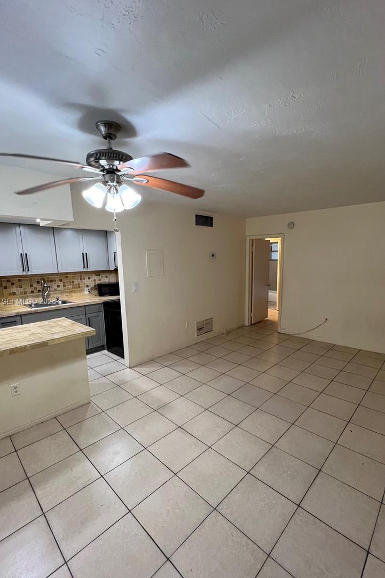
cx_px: 198
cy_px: 302
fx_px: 241
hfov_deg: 77.3
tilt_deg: -9.8
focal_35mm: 15
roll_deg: +1.4
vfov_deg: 100.3
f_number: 1.8
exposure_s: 1/60
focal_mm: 1.57
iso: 160
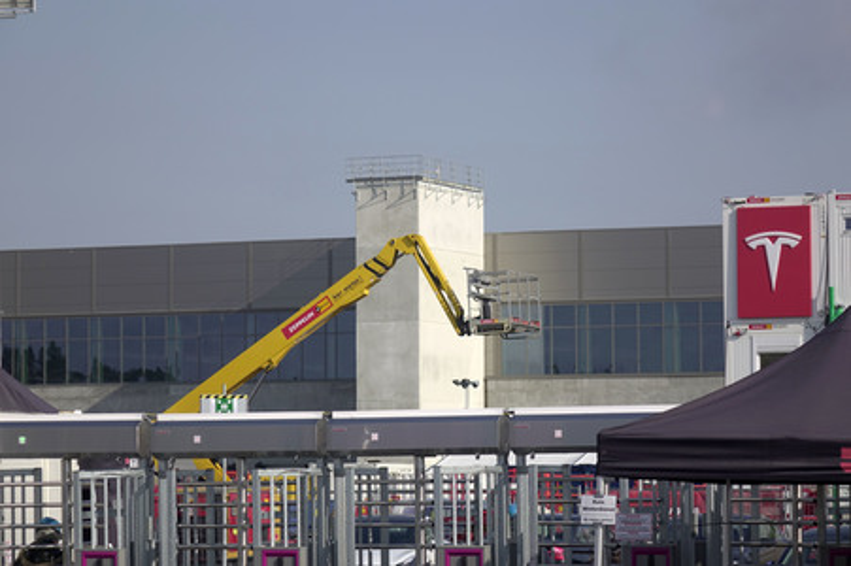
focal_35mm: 164
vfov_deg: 8.4
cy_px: 283
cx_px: 426
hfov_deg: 12.5
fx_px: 3874
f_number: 5
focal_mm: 60.04
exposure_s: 1/125
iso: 100
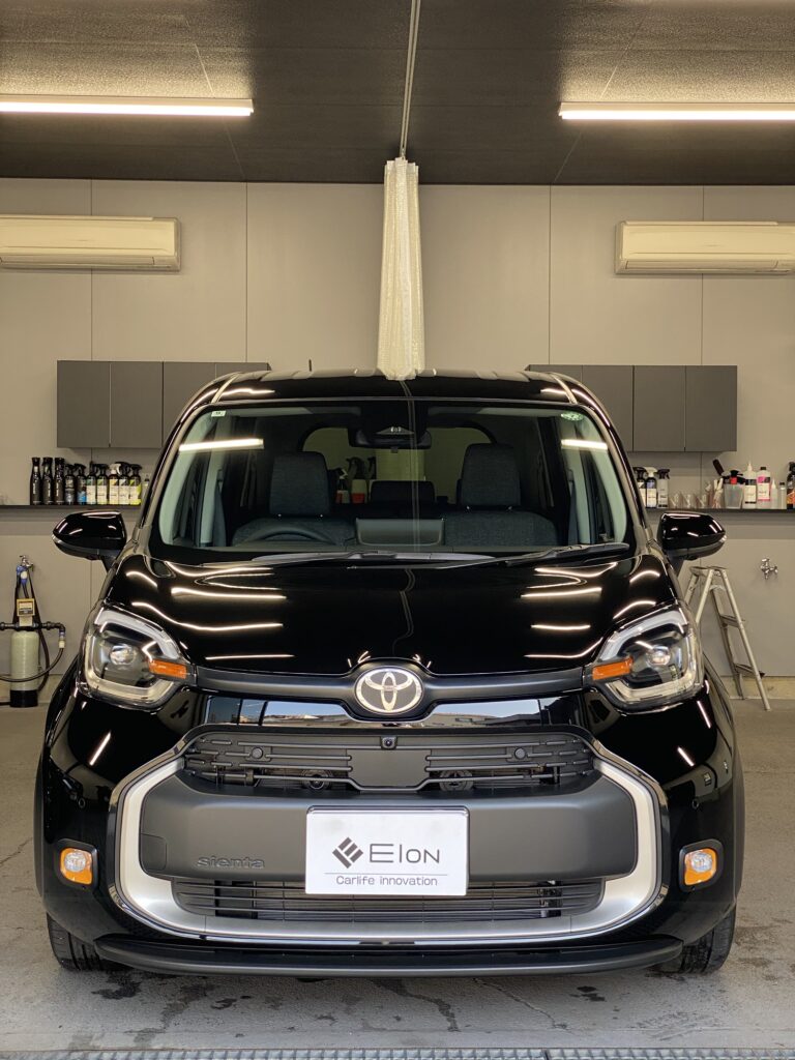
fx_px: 1592
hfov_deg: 28.0
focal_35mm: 52
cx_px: 398
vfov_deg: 36.8
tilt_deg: +0.3
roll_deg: -0.2
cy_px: 530
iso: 100
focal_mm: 6
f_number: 2
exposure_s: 1/120
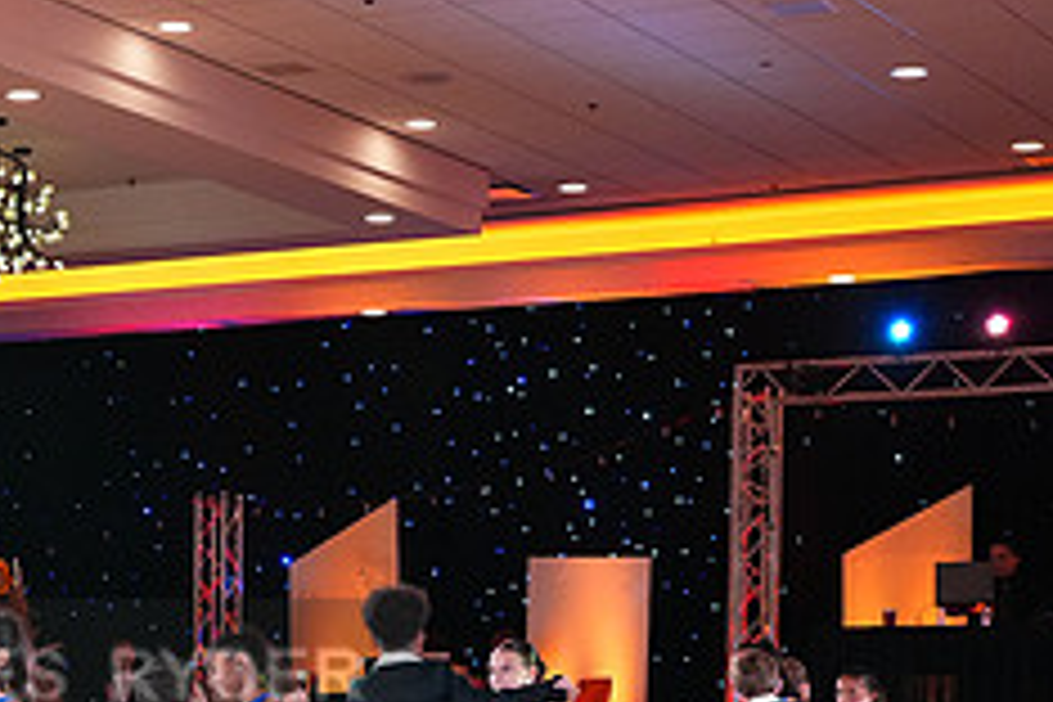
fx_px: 3042
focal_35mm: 104
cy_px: 718
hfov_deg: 18.9
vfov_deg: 13.0
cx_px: -72
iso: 5000
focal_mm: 42
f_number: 5
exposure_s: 1/400
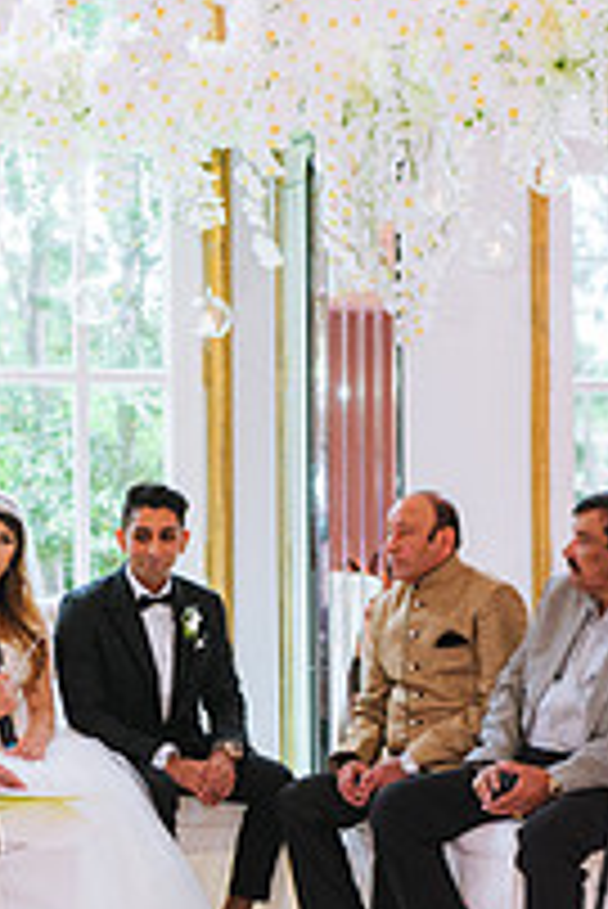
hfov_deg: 12.8
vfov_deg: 19.1
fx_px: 2706
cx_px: 270
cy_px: 540
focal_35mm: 107
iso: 1250
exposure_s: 1/250
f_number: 2.8
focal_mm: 48
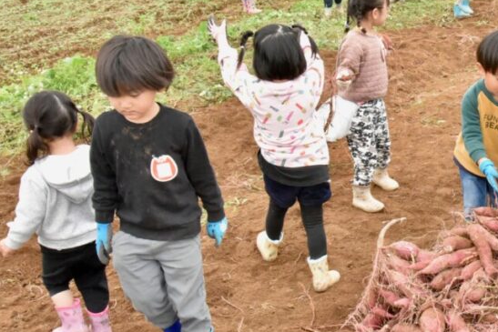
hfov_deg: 33.2
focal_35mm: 58
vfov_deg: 23.4
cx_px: 422
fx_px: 802
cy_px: 157
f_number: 20
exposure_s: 1/320
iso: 6400
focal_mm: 31
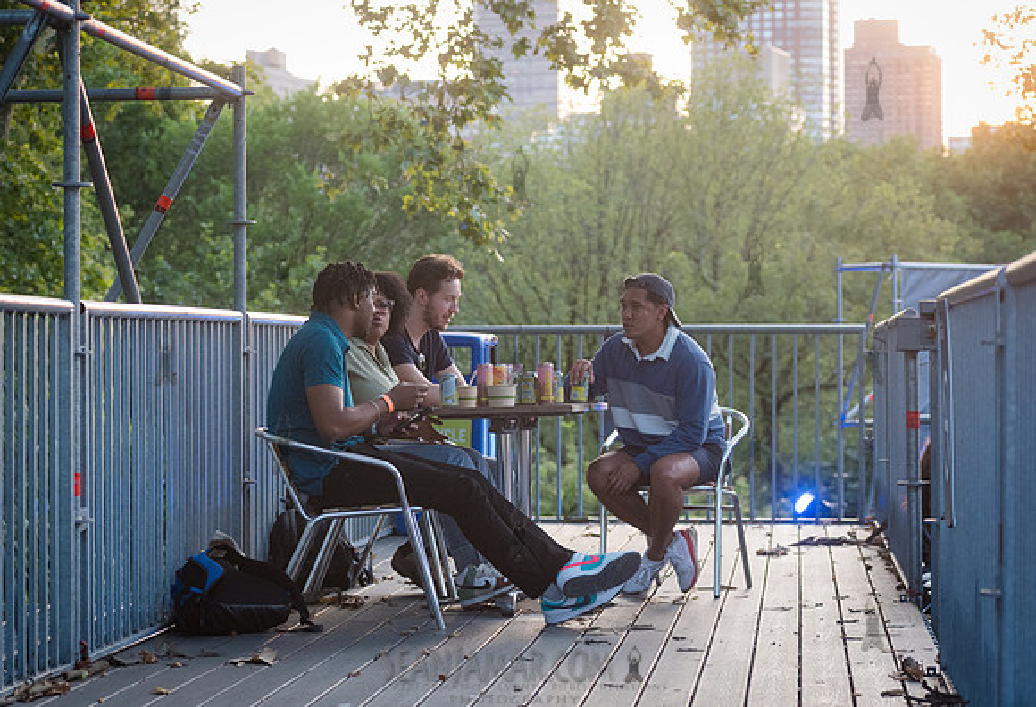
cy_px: 374
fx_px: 2797
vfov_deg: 14.4
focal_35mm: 96
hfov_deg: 21.0
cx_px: 450
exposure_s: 1/500
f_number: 4
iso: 2000
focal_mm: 80
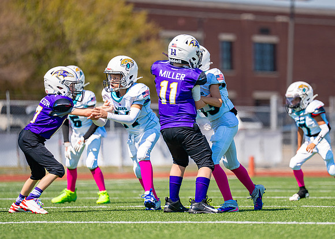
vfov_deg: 5.3
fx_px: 2598
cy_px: 113
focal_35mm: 273
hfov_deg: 7.4
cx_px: 231
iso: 100
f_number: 2.8
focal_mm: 200
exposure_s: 1/2000
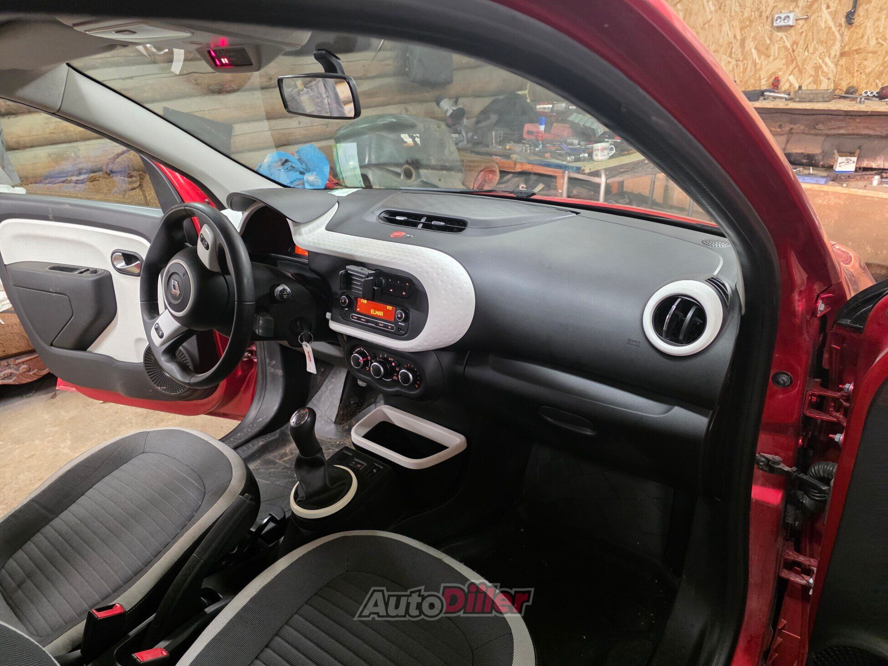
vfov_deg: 58.9
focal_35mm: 23
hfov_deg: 73.9
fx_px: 590
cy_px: 333
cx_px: 444
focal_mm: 6.3
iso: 1000
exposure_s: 1/120
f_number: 1.7
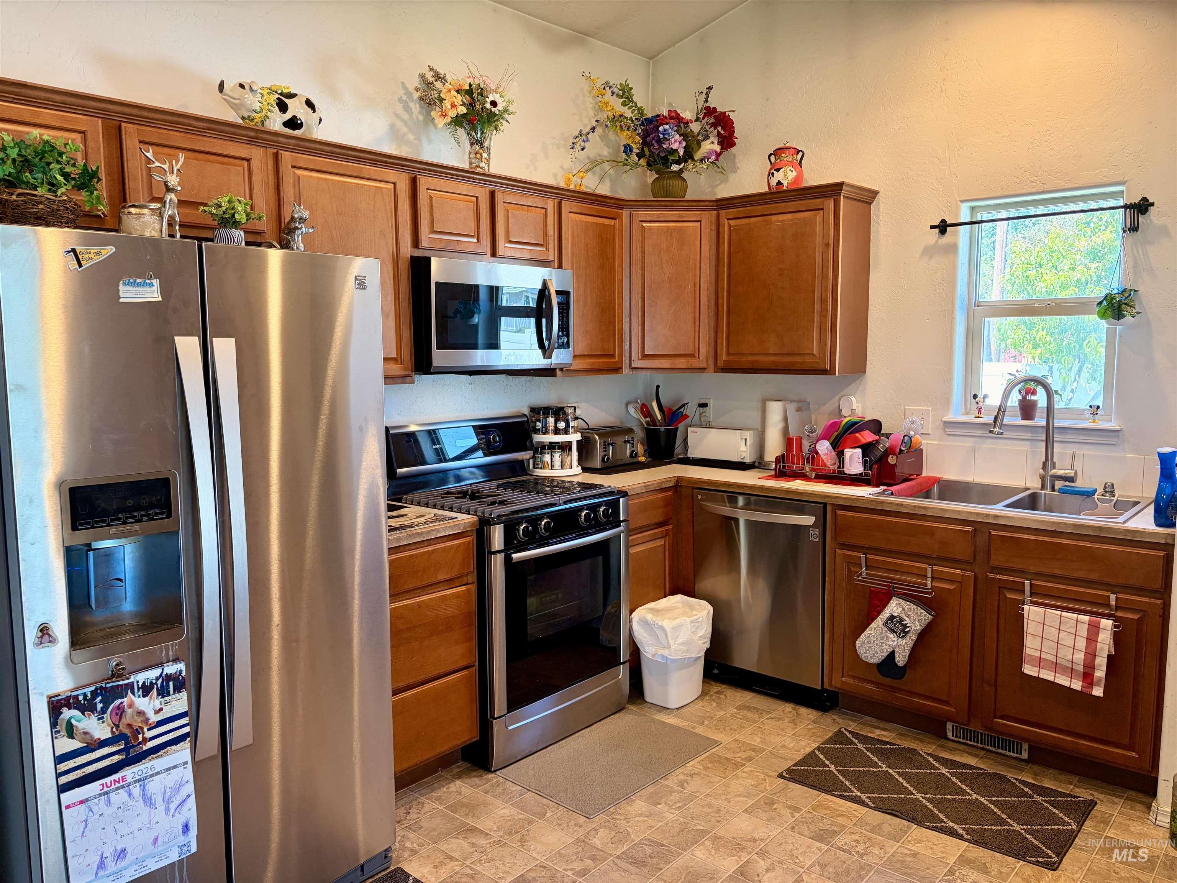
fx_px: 884
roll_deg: +1.1
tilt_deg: -5.8
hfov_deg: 67.3
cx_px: 588
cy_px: 442
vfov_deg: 53.1
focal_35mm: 26
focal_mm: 5.96
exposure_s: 1/60
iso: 125
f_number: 1.6
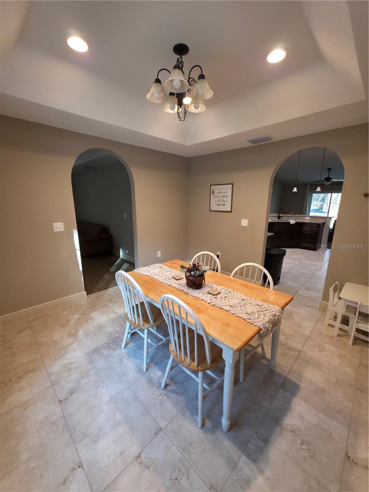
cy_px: 246
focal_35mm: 13
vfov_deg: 106.2
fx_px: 185
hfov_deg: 89.9
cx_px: 184
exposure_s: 1/60
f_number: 1.9
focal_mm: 2.2
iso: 125
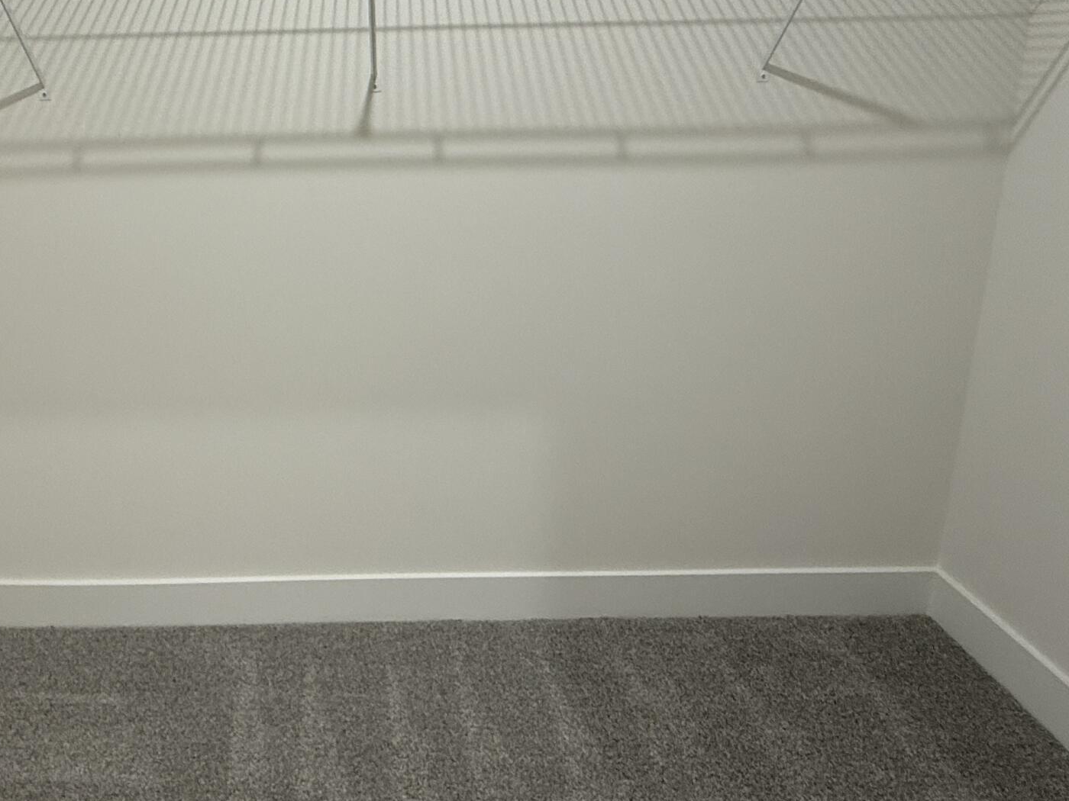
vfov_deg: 46.6
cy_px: 325
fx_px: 926
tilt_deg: -14.8
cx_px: 351
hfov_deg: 58.5
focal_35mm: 30
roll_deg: +1.0
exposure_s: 1/60
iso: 200
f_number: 2.2
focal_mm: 2.22
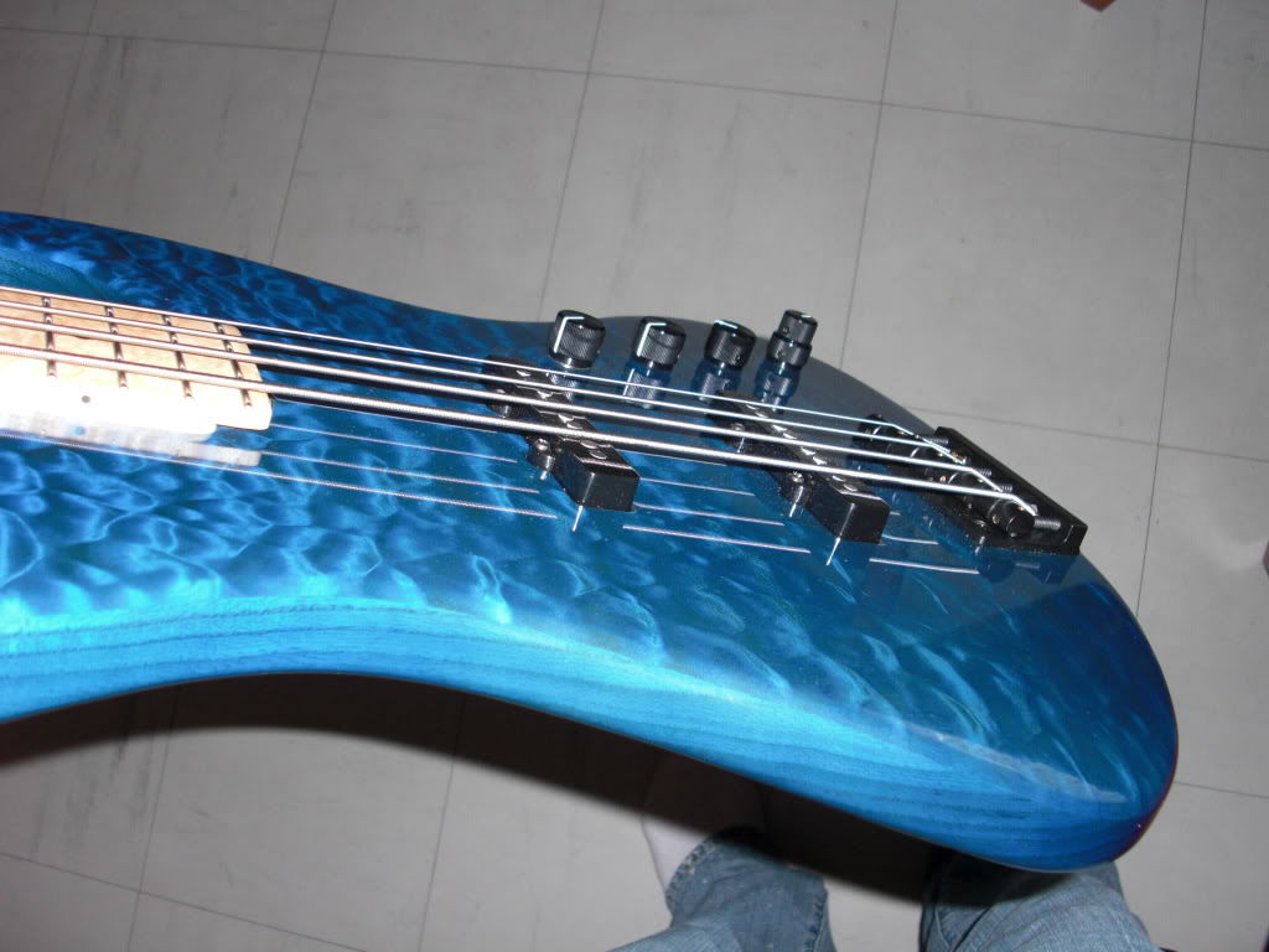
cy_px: 476
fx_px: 1320
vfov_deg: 39.7
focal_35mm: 36
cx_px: 634
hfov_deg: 51.4
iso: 100
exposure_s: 1/60
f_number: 2.8
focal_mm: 6.3
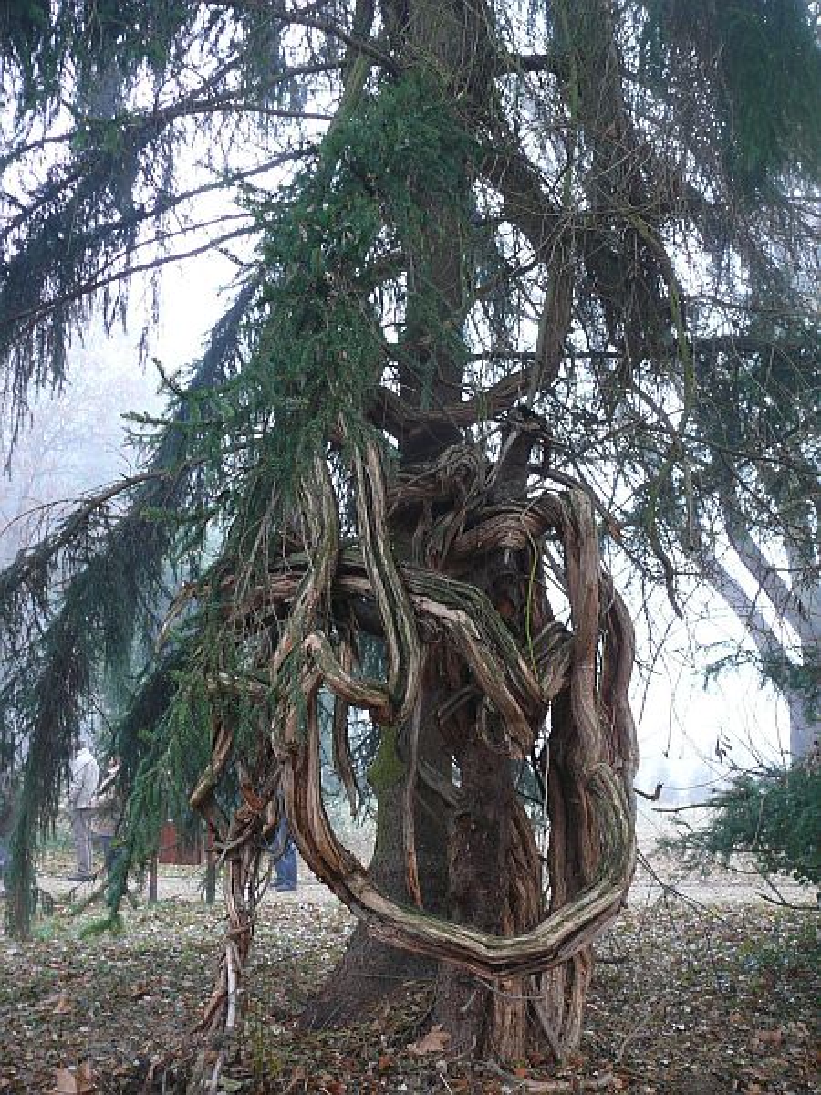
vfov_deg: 52.6
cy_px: 548
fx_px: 1107
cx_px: 410
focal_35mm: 35
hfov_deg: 40.7
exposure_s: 1/50
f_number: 2.8
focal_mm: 7.4
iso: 100
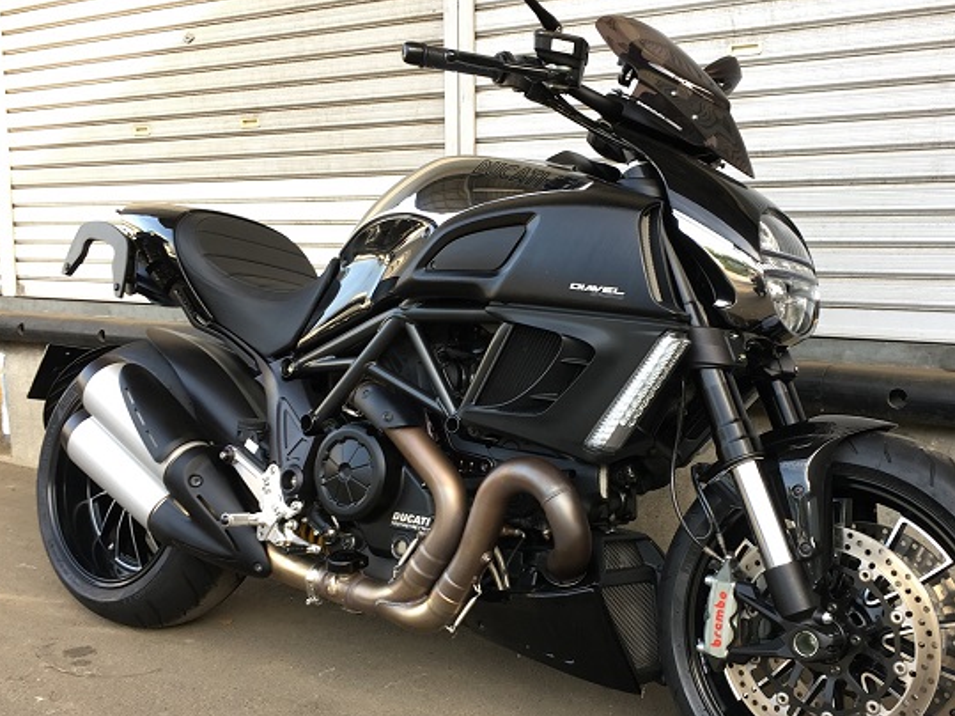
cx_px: 546
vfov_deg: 37.6
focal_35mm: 38
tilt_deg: -8.2
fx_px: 1048
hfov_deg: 48.8
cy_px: 424
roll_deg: -1.4
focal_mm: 4.15
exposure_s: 1/60
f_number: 2.2
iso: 25
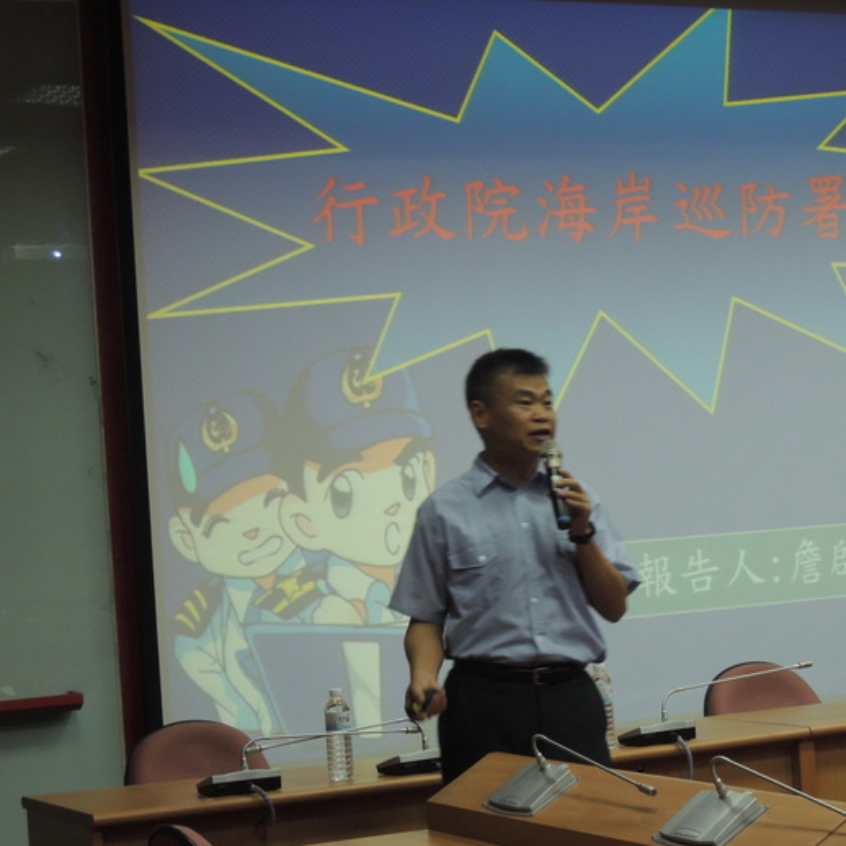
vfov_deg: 18.9
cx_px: 565
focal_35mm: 92
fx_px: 2544
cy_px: 421
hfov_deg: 18.8
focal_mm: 13.8
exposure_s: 1/25
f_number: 4.7
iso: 400
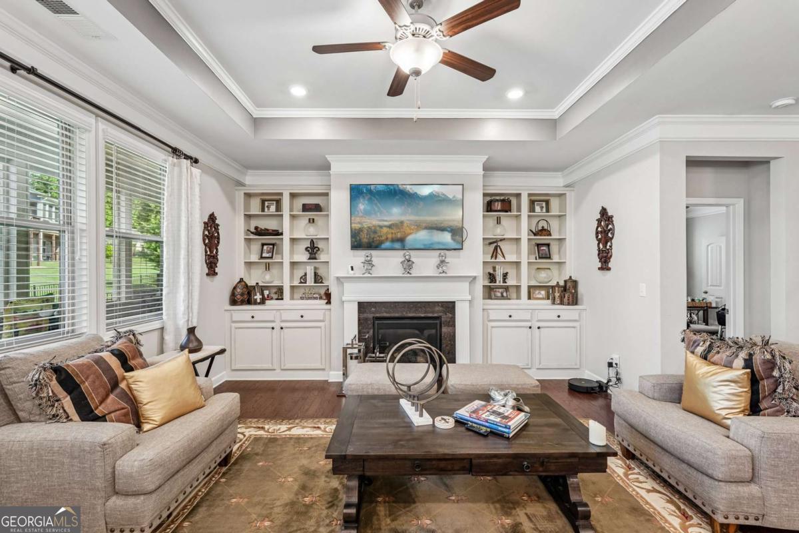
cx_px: 400
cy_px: 266
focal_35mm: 16
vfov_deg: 72.1
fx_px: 366
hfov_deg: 95.0
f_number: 8
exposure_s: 1/13
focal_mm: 16.5
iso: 800
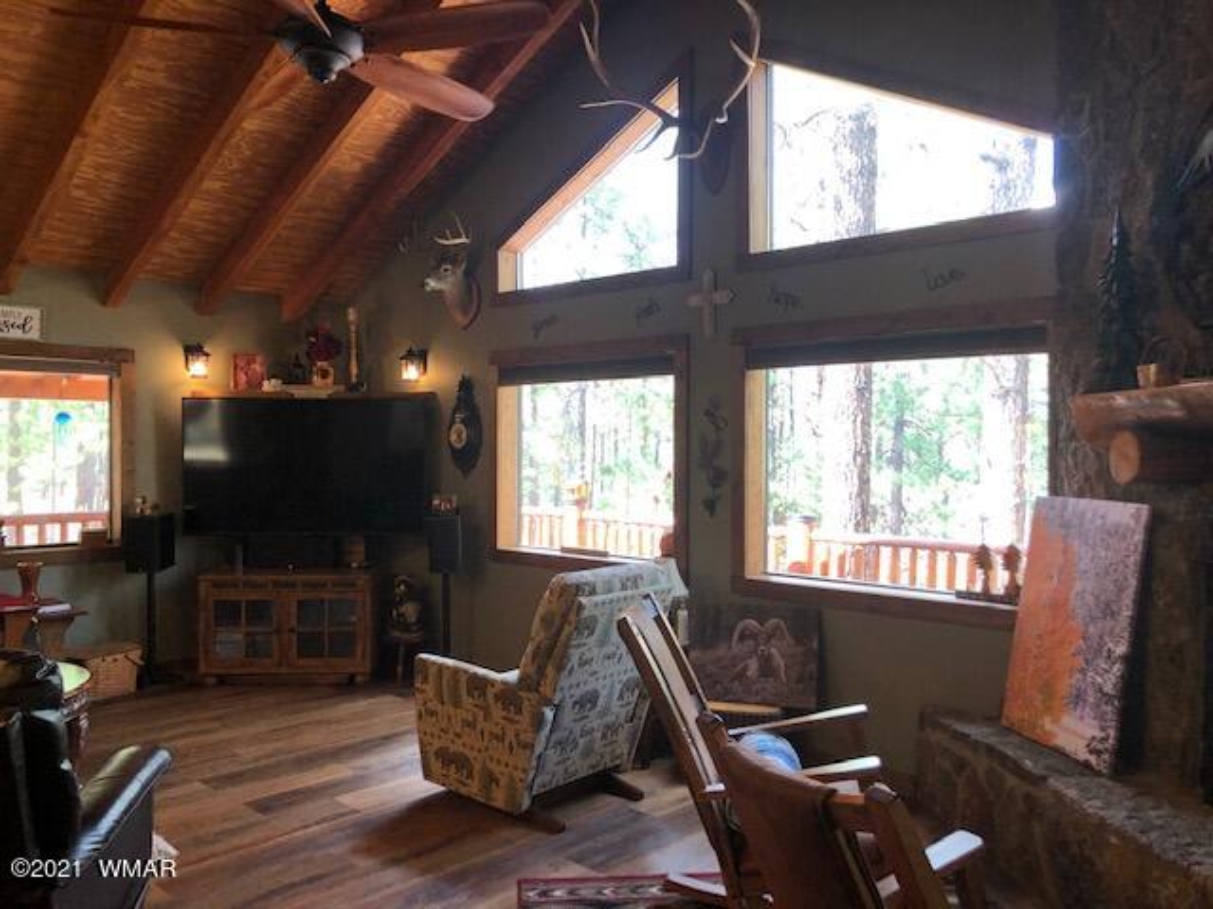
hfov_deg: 63.4
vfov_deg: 49.7
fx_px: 981
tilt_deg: -0.9
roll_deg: -0.1
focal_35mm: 28
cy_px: 454
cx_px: 606
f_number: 1.8
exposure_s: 1/30
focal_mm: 3.99
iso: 25
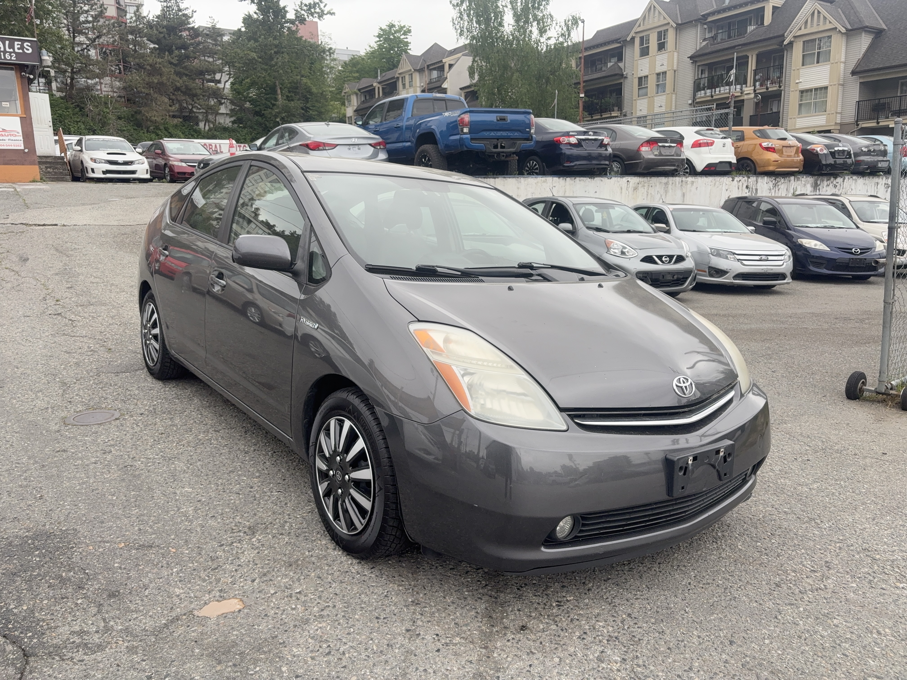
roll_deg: +2.3
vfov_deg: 53.1
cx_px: 454
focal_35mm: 26
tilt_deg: -12.7
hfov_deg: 67.3
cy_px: 340
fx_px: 681
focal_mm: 5.96
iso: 50
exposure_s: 1/667
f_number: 1.6
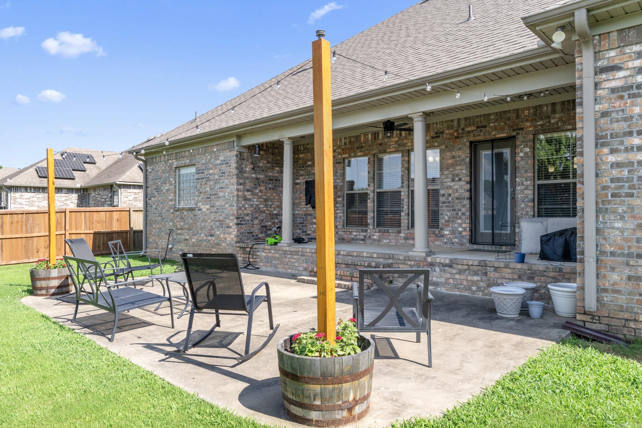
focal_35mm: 23
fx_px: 415
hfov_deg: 75.5
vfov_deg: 54.6
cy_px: 214
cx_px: 321
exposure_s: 1/200
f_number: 9
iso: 200
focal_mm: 15.5
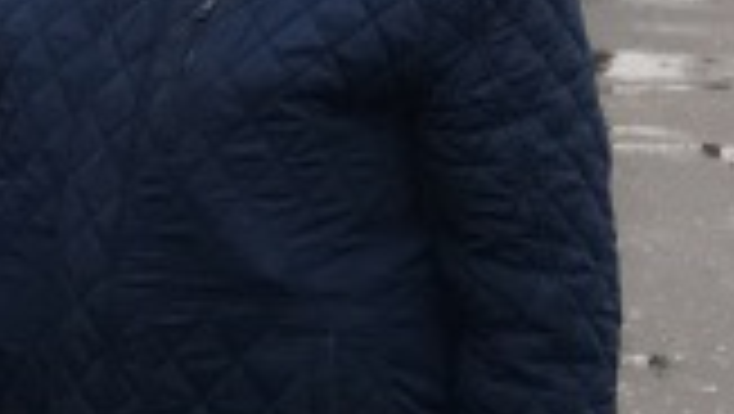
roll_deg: -0.2
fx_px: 3857
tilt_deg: +1.9
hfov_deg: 9.2
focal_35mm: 198
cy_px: -392
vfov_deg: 6.0
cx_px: -1306
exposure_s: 1/100
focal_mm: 4.15
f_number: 2.2
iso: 40
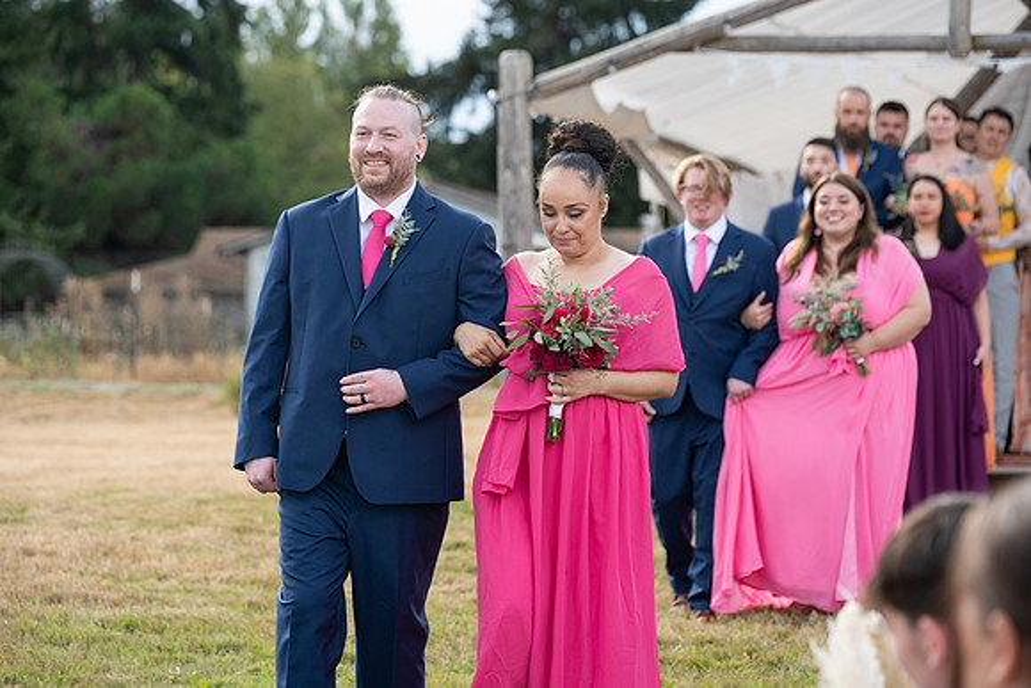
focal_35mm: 131
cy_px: 344
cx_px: 516
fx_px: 3752
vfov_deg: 10.5
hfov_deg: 15.6
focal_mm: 131
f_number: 4.5
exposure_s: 1/800
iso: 400
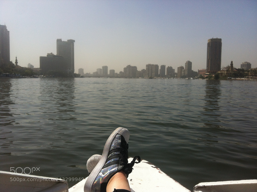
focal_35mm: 35
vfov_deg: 40.6
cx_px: 128
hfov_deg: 52.7
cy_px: 96
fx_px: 259
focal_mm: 3.85
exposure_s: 1/2742
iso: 80
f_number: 2.8
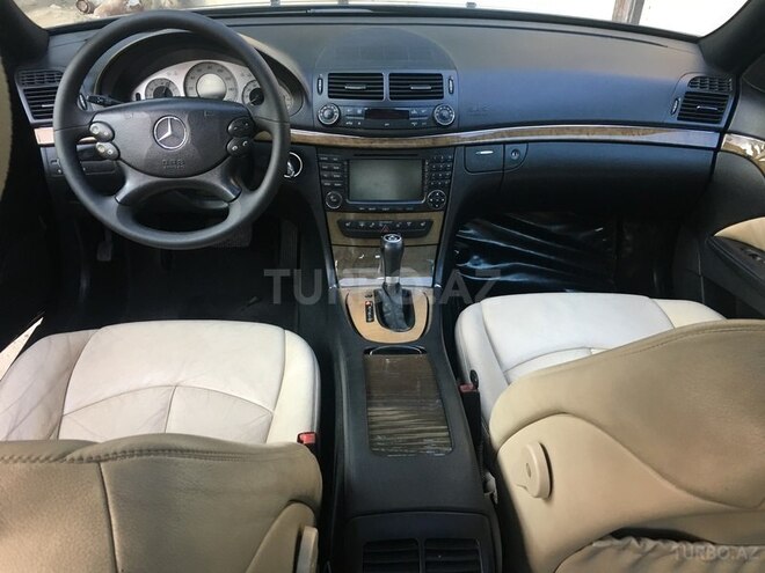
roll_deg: -3.6
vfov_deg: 48.2
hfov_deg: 61.7
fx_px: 641
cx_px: 382
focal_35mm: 29
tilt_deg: -32.4
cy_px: 286
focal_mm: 4.15
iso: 50
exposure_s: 1/33
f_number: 2.2
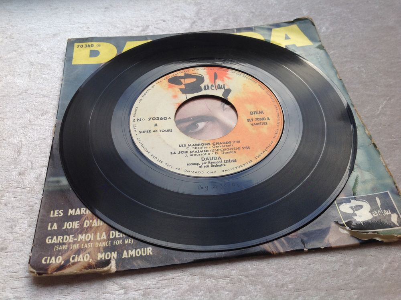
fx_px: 405
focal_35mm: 35
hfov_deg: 52.7
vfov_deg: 40.6
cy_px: 150
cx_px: 200
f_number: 2.4
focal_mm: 4.28
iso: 50
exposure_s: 1/120
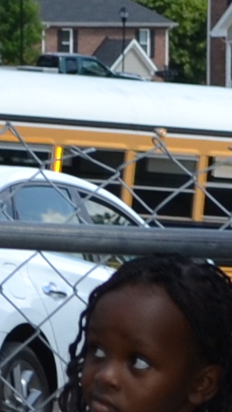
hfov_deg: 3.8
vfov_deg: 7.0
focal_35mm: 308
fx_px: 3367
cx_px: -611
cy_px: 402
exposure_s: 1/200
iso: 100
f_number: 6.3
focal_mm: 22
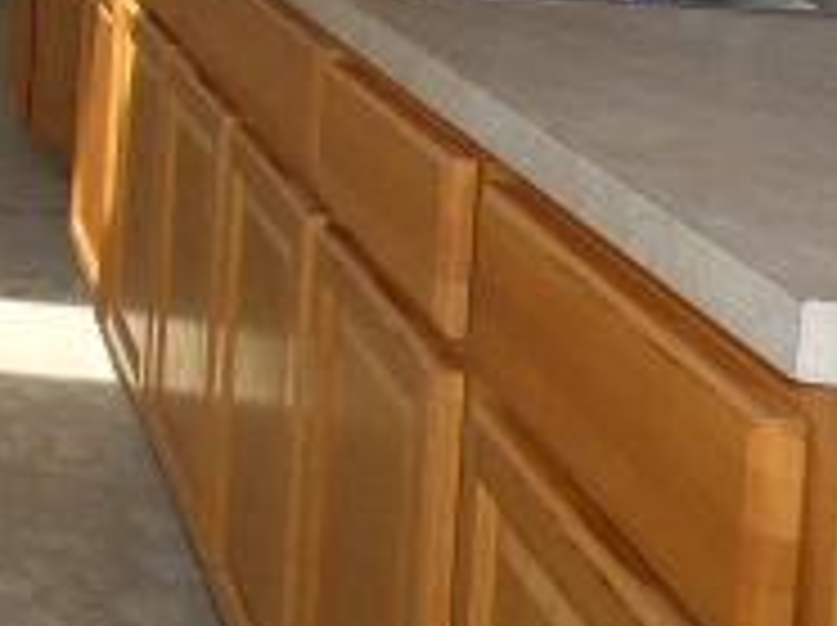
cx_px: -544
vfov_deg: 19.0
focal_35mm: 69
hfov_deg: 21.6
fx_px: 1666
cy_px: -279
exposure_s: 1/320
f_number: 2.8
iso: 100
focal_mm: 3.58
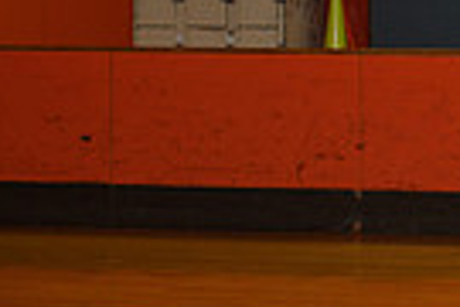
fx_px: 2019
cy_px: -125
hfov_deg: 11.6
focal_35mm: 158
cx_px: 944
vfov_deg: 8.5
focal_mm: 35
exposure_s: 1/200
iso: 1000
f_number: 3.2
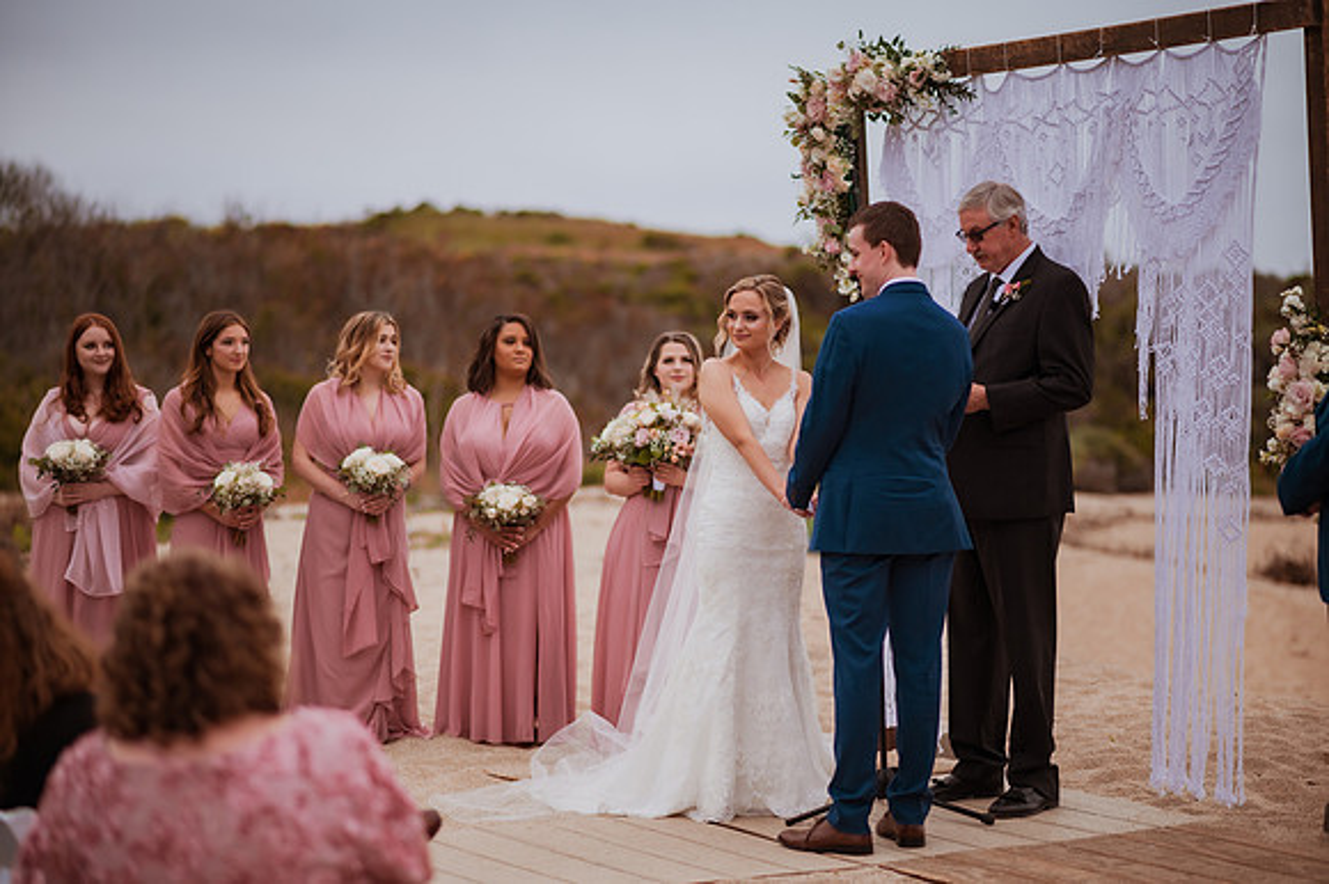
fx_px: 3136
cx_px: 664
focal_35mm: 85
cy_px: 442
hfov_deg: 23.9
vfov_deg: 16.1
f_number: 1.8
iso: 200
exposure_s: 1/2000
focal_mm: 85
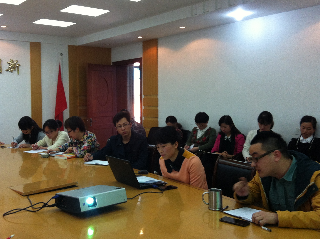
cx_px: 124
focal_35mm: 43
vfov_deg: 33.5
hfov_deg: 43.6
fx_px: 397
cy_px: 114
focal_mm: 3.85
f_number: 2.8
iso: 100
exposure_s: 1/15
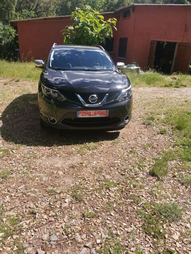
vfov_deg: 65.3
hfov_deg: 51.4
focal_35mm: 27
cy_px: 127
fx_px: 199
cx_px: 96
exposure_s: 1/1325
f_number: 1.8
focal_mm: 5.58
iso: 50
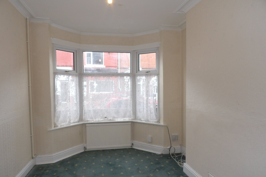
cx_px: 133
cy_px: 97
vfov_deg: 51.2
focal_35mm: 25
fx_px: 185
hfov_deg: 71.5
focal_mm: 4.3
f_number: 3.2
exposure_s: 1/47
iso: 100
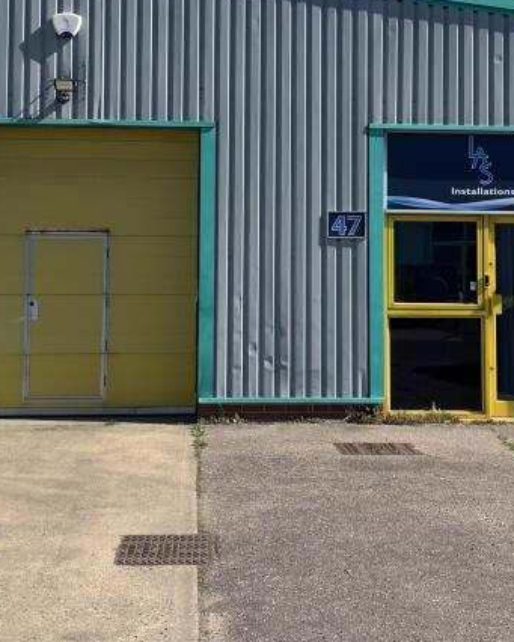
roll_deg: +0.4
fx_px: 1160
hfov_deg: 25.0
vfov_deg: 30.6
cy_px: 197
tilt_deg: +3.6
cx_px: 271
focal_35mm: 61
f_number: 1.8
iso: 25
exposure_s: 1/1718
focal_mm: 4.25
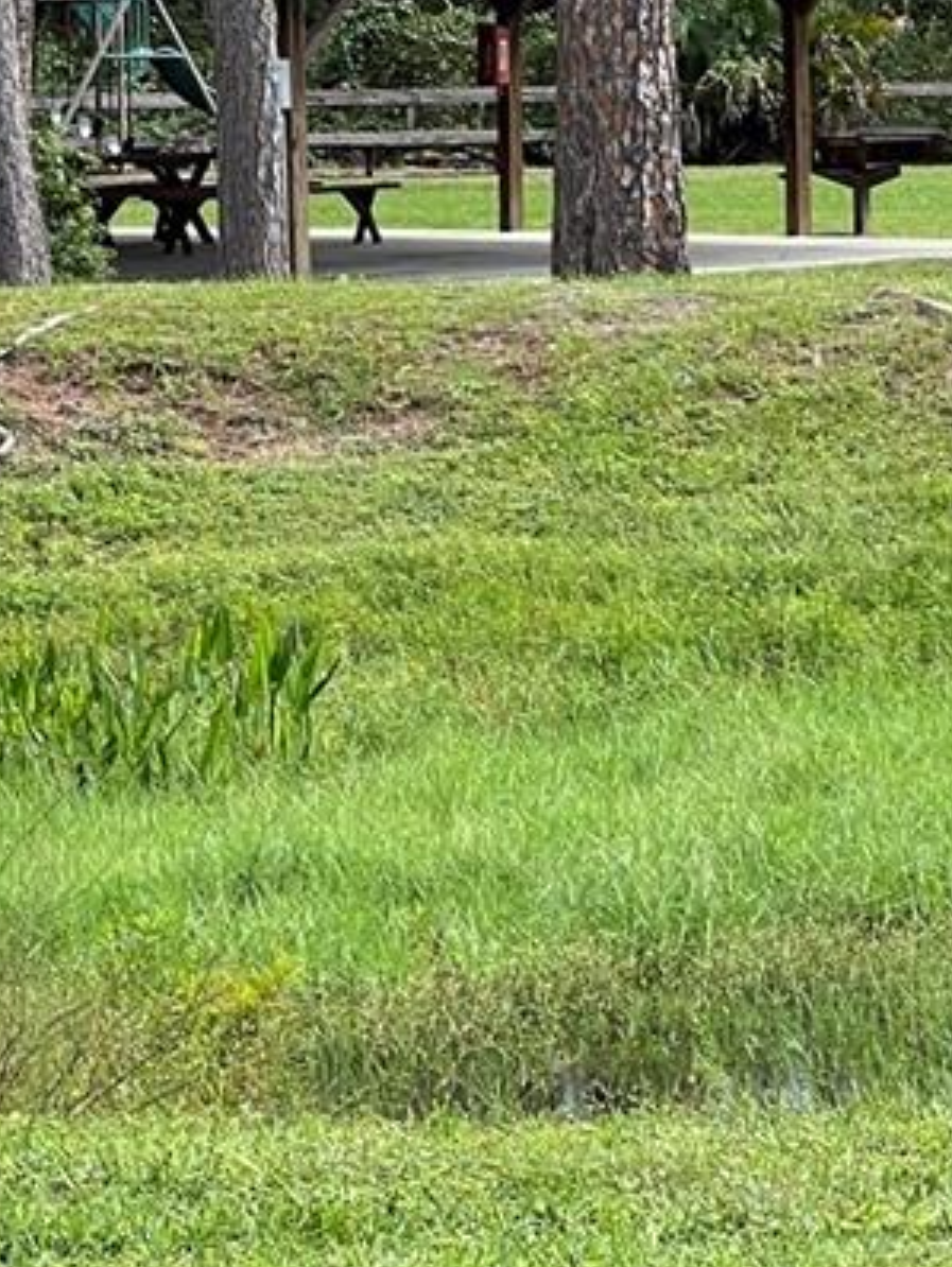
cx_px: 210
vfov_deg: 8.5
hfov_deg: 6.4
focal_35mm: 232
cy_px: 19
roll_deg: +1.2
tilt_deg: +1.2
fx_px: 8498
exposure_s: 1/212
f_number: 2.8
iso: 32
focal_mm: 9
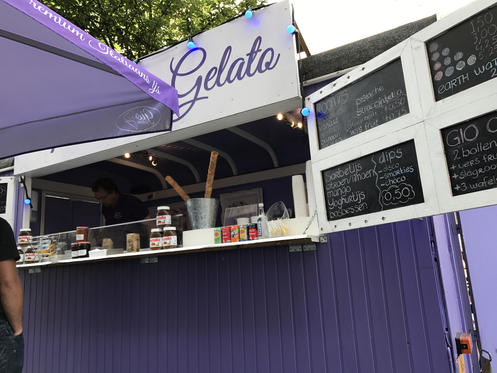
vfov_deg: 49.7
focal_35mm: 28
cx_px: 248
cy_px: 186
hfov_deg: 63.4
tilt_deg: +11.9
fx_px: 402
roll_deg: +3.3
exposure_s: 1/155
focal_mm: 3.99
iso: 20
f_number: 1.8
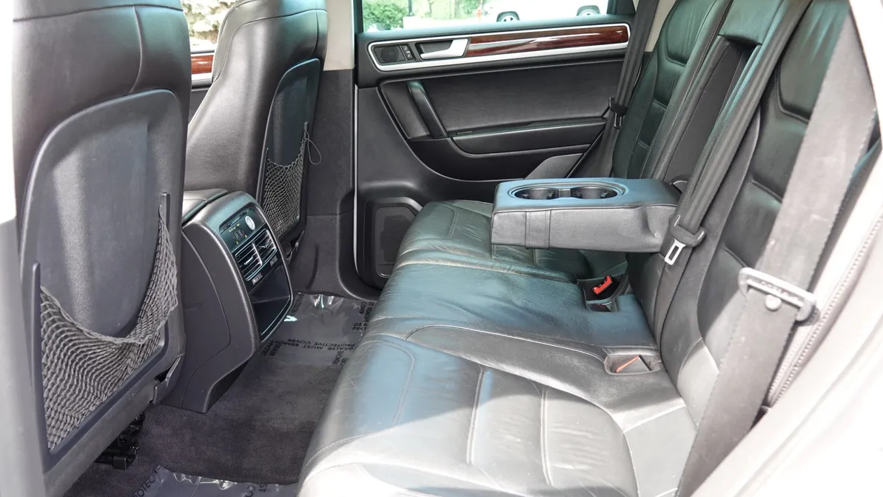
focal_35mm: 32
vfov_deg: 36.7
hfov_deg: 61.0
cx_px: 441
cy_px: 237
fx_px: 749
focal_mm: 11.03
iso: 160
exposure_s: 1/30
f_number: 2.8
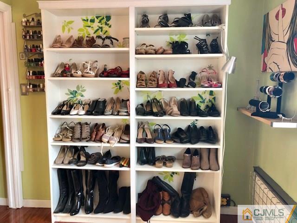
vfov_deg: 49.7
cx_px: 148
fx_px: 240
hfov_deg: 63.4
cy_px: 112
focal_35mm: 28
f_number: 1.8
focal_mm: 3.99
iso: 50
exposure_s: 1/15
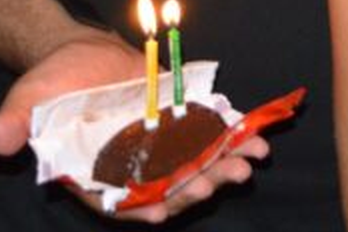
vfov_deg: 6.2
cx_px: 794
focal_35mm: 212
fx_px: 2049
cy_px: -301
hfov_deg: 8.9
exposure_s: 1/60
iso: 640
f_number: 3.8
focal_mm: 24
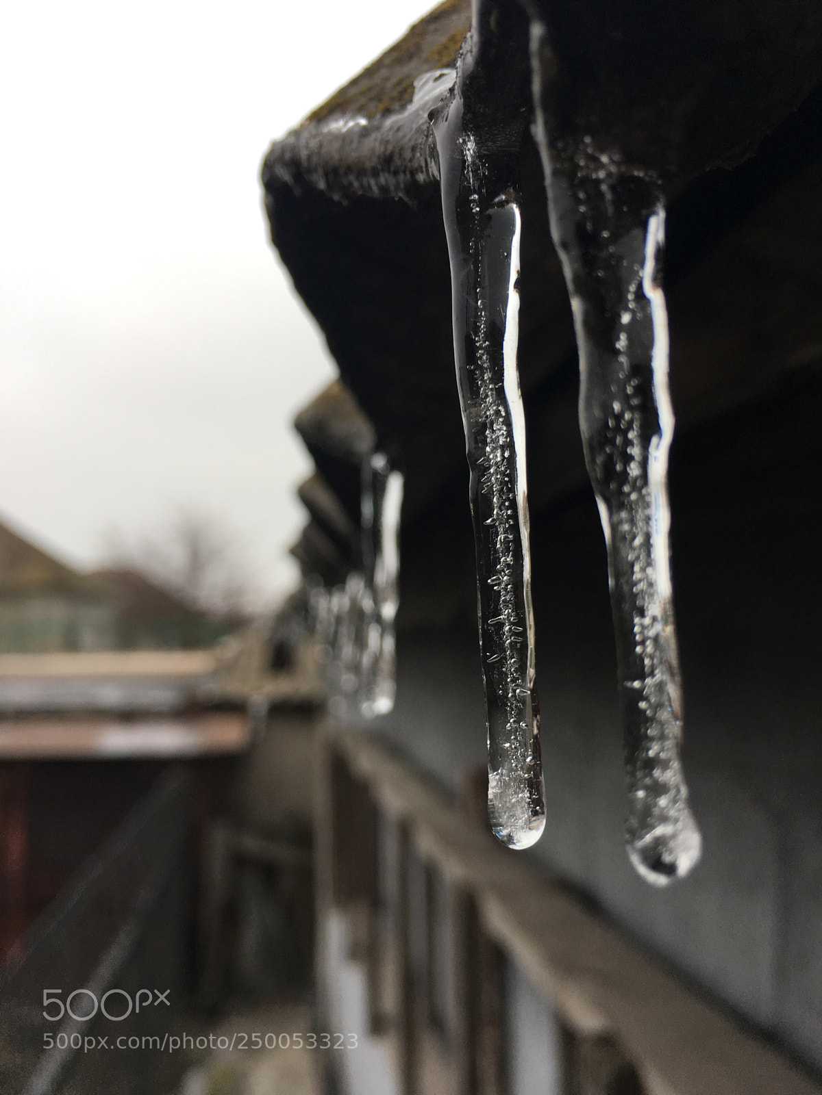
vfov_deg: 61.7
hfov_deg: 48.2
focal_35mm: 29
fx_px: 918
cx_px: 411
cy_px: 548
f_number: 2.2
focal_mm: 4.15
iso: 25
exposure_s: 1/50
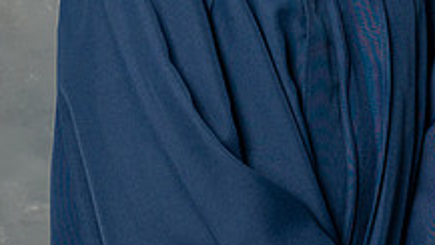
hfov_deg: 9.4
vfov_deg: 5.3
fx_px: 2641
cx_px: 321
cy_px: -23
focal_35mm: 229
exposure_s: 1/200
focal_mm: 48
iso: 200
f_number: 4
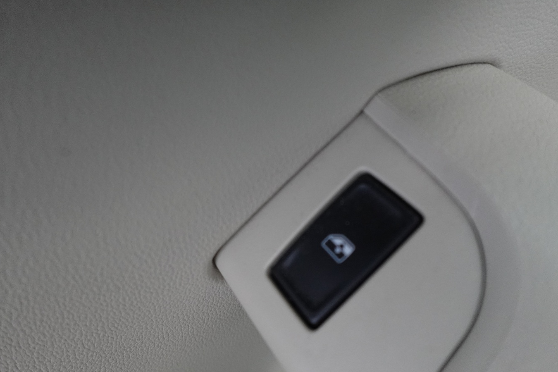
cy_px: 195
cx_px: 260
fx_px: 372
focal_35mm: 24
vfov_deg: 53.1
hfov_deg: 73.7
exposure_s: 1/80
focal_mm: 7.6
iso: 1250
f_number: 2
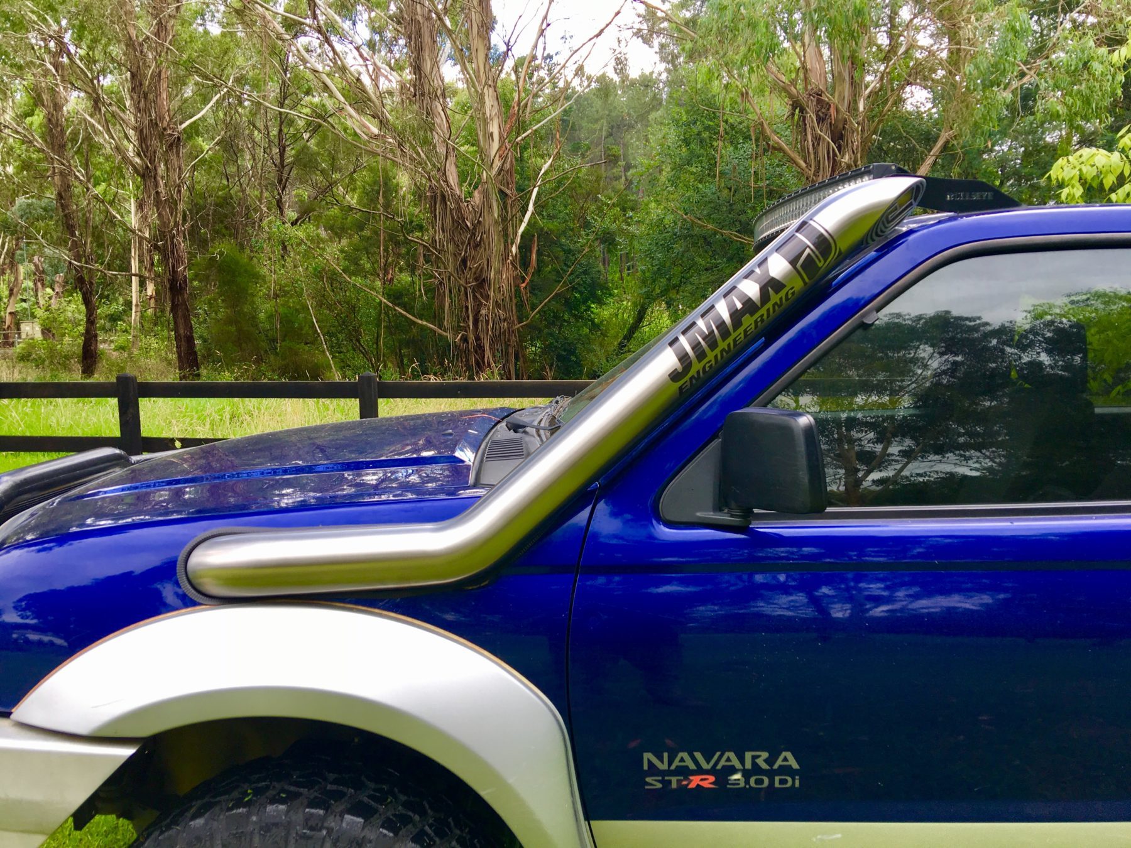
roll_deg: +1.9
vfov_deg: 48.2
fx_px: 948
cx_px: 566
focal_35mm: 29
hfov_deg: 61.7
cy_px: 424
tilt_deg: -3.9
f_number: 2.2
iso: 25
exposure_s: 1/166
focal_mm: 4.15
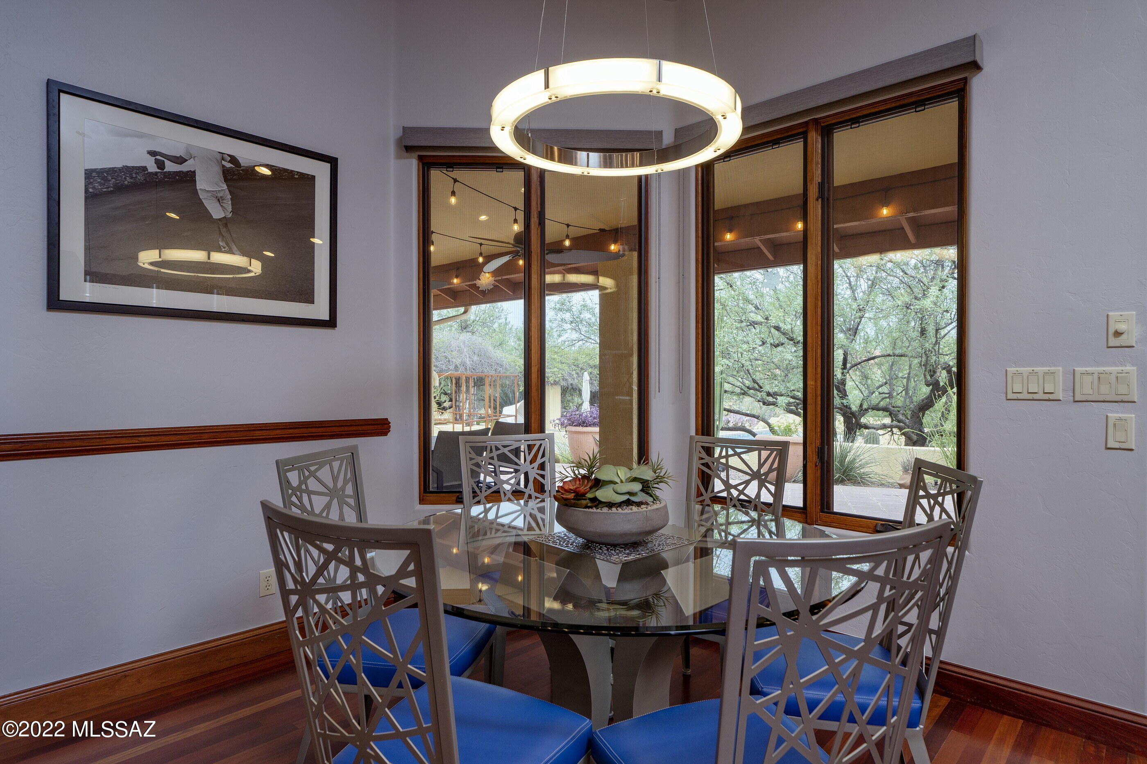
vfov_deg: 64.5
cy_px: 382
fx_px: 605
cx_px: 574
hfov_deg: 86.9
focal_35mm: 19
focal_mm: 19
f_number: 7.1
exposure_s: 1/13
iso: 200
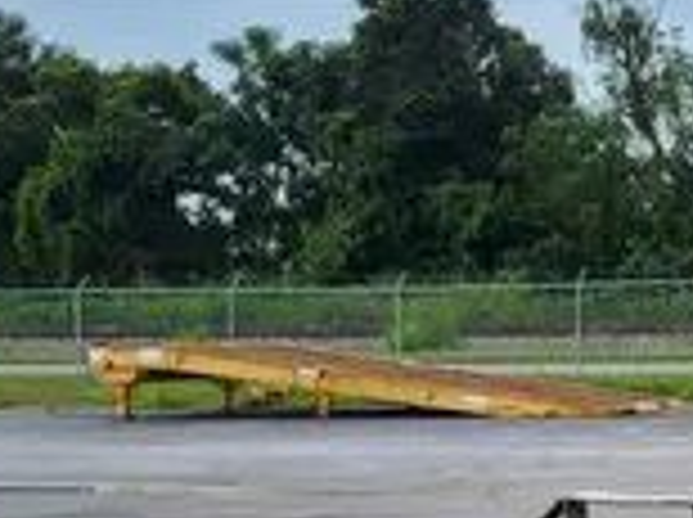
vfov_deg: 15.7
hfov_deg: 18.7
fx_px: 1859
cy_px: 444
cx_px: 1026
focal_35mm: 93
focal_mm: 5.4
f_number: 1.8
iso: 40
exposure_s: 1/1087
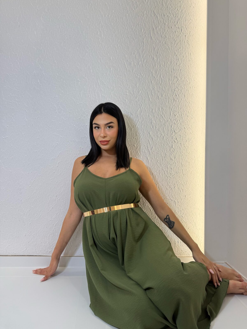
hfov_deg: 56.8
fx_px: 228
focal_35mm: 24
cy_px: 164
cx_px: 124
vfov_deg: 71.6
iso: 64
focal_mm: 6.76
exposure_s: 1/206
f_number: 1.78
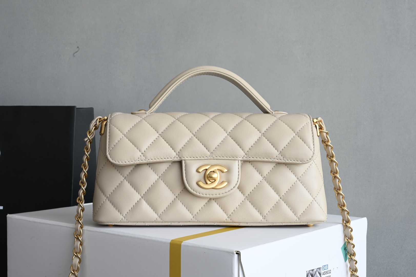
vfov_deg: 24.2
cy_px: 138
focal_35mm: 56
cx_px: 208
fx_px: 647
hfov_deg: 35.7
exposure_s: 1/15
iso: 250
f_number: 20
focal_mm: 56
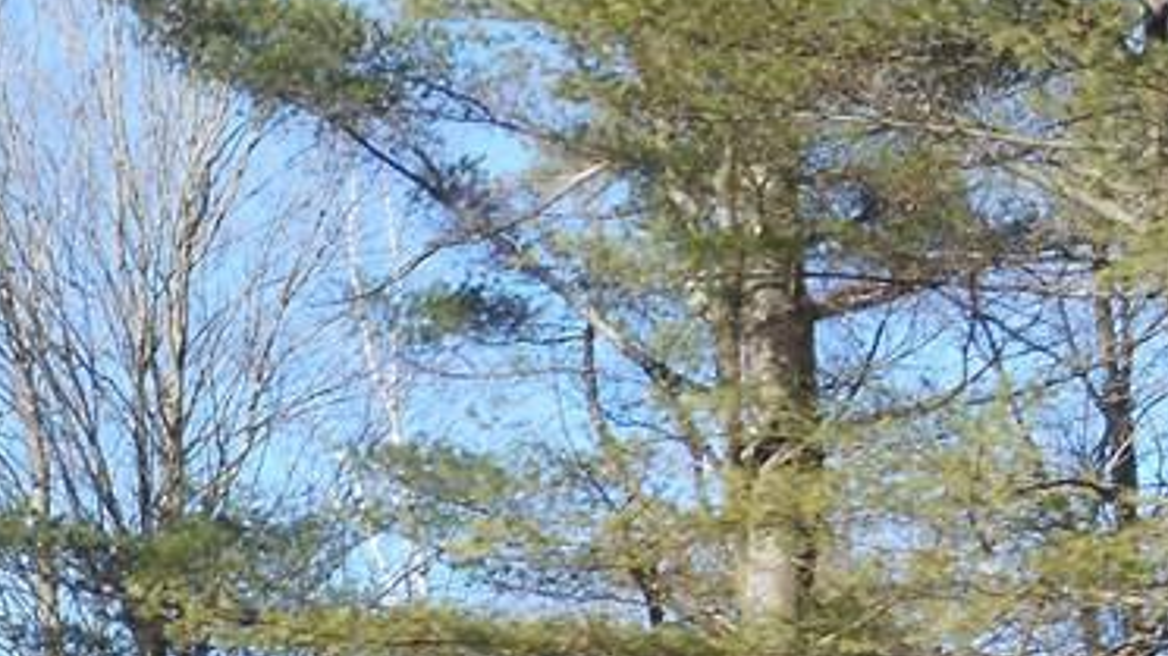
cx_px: -414
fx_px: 4087
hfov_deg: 15.4
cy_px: 1073
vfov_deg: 8.9
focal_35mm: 132
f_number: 4.5
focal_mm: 7.8
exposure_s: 1/200
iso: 80
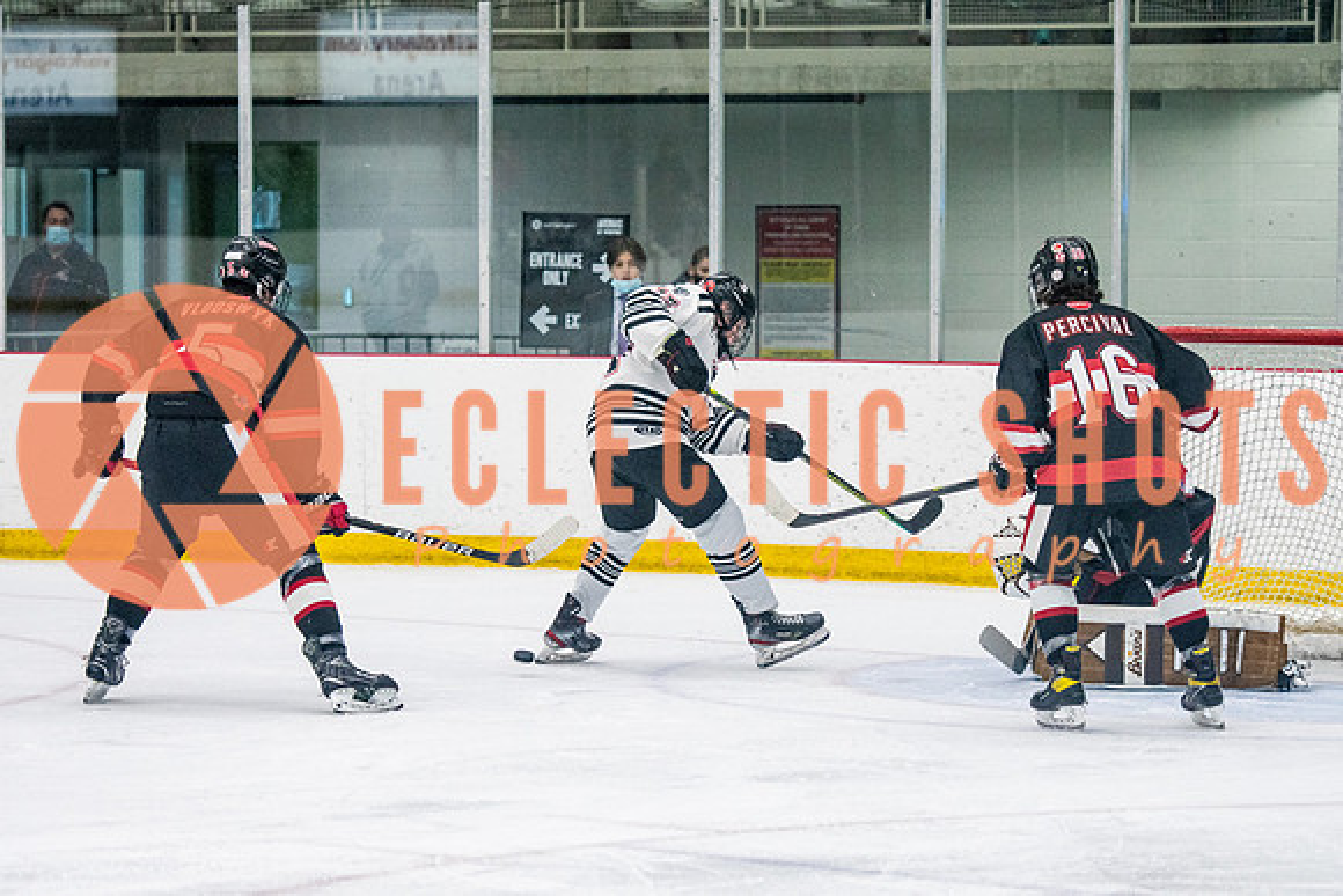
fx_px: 5926
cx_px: 672
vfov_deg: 8.6
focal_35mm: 159
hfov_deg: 12.9
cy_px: 448
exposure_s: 1/640
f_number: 2.8
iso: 1600
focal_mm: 105
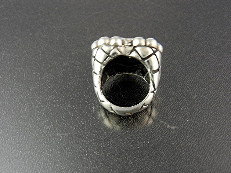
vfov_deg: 24.4
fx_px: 400
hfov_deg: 32.2
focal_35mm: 60
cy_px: 86
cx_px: 117
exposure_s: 1/29.4
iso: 400
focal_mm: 10.6
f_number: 4
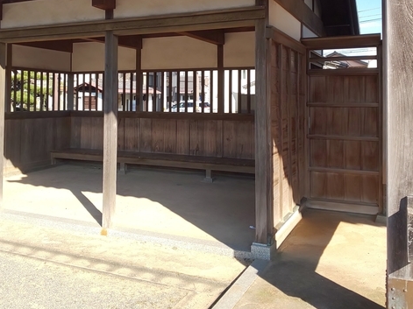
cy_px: 78
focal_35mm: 34
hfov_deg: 53.9
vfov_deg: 40.6
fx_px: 406
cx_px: 188
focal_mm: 3.45
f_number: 1.94
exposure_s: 1/405
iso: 28
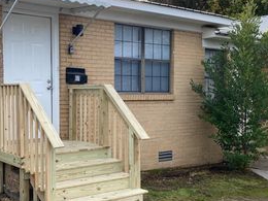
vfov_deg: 29.1
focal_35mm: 50
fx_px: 387
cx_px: 73
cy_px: 117
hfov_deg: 37.4
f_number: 1.8
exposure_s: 1/487
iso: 32
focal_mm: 4.25
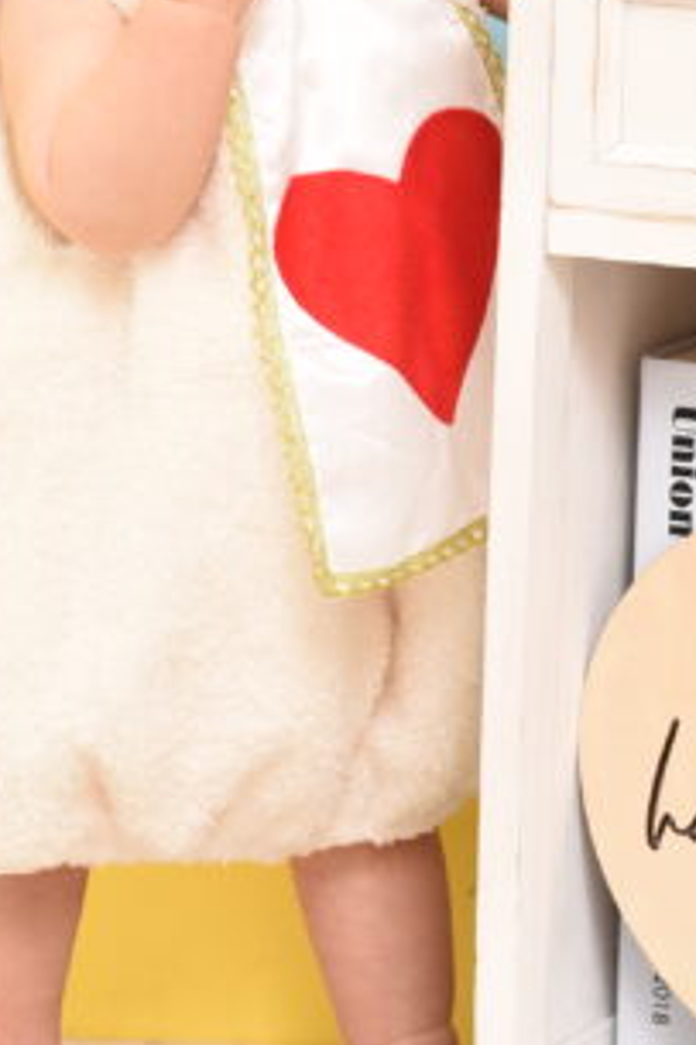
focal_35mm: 168
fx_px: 4877
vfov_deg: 12.0
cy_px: -188
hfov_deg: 8.1
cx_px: 794
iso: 320
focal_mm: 50
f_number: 7.1
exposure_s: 1/125
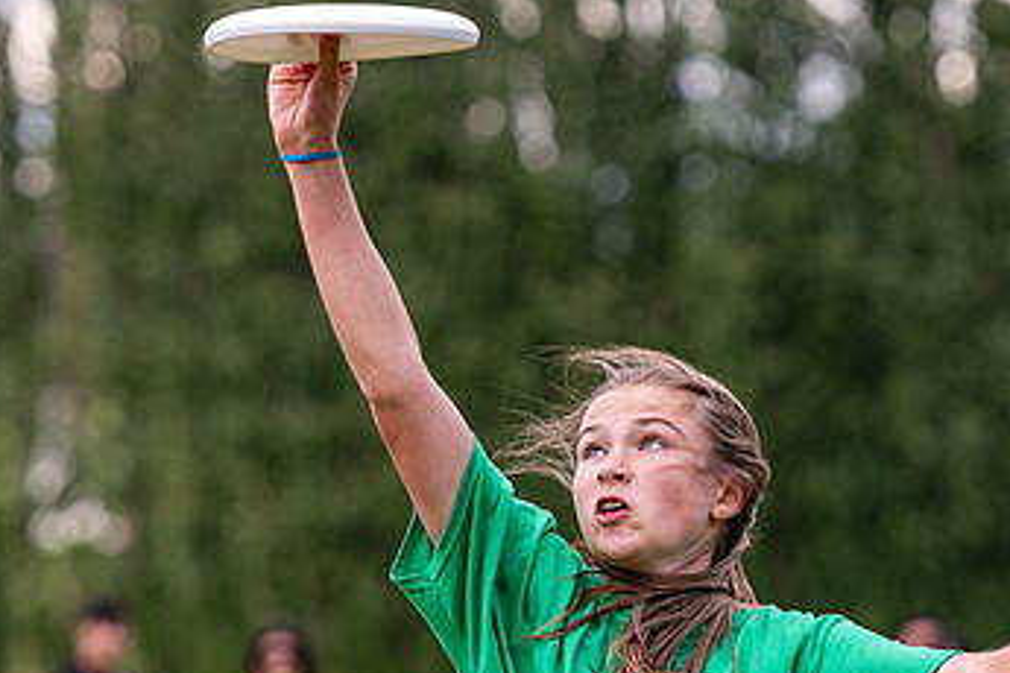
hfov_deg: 5.9
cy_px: 557
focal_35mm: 352
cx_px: 691
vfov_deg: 3.9
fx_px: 9875
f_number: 3.2
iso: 450
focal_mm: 135
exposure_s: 1/2000
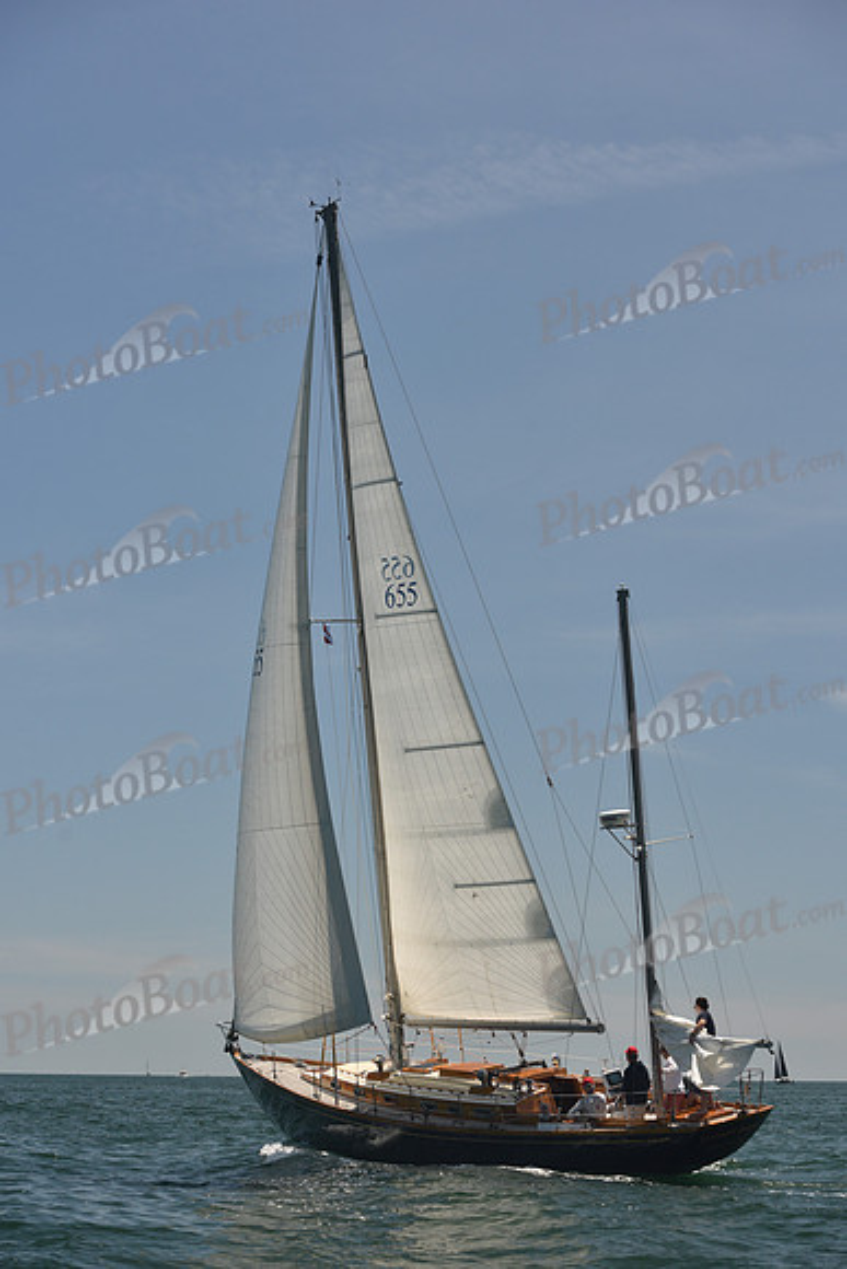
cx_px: 424
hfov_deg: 19.5
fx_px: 2469
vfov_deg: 28.8
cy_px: 634
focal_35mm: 70
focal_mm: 70
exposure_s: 1/800
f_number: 6.3
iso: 250
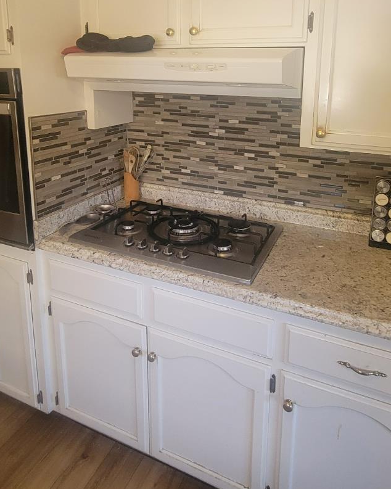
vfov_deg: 67.3
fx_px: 347
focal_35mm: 24
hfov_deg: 58.7
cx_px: 212
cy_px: 143
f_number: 2.2
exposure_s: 1/60
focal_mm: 2.2
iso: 320
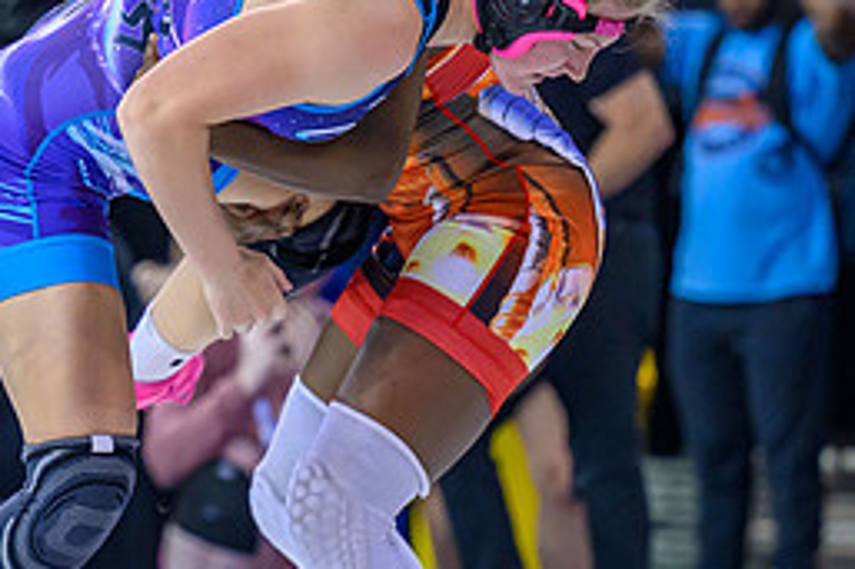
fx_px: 8426
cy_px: 438
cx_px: 114
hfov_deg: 5.8
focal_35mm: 355
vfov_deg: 3.9
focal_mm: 125
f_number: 2.8
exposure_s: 1/800
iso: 3200
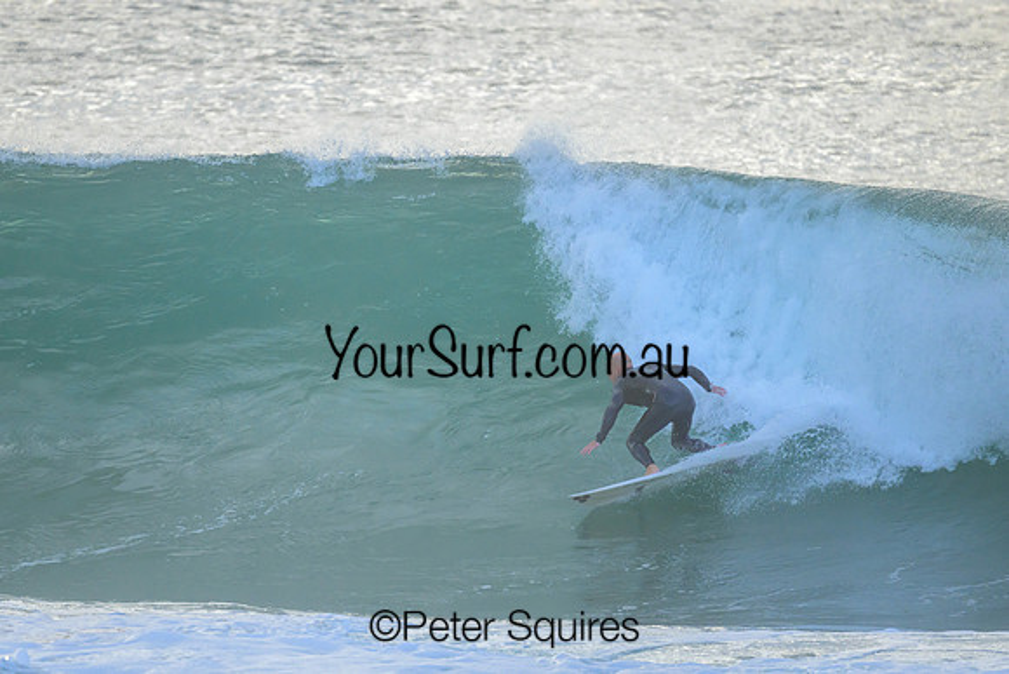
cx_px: 504
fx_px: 22426
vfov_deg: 1.7
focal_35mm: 800
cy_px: 337
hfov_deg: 2.6
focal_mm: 800
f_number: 6.3
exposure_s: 1/2500
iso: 2000
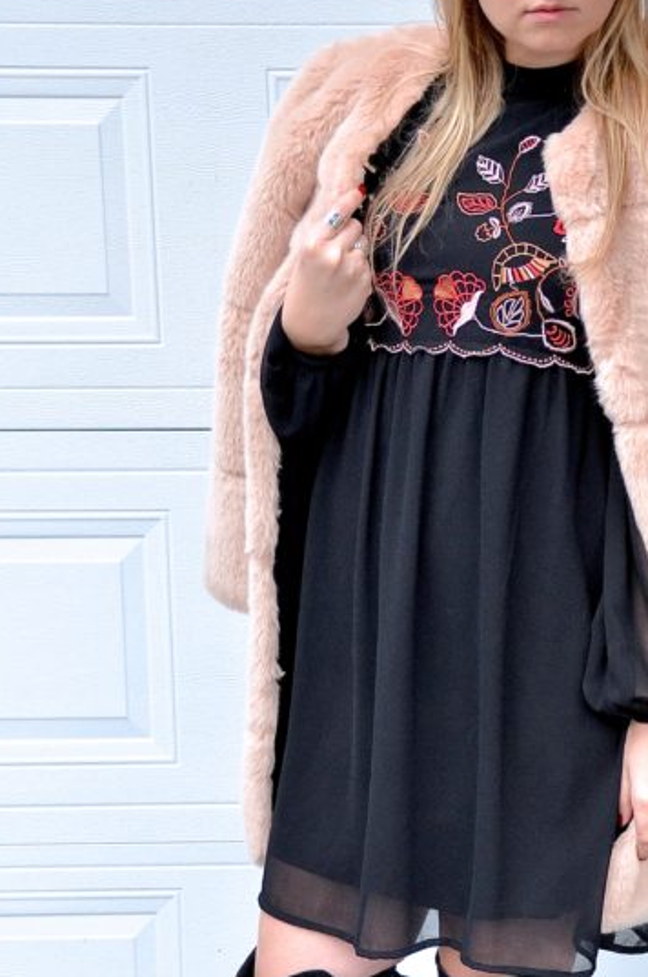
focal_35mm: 99
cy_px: 631
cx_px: 533
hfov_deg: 13.7
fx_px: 2682
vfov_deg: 20.6
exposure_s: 1/400
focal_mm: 35
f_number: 4.2
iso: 640
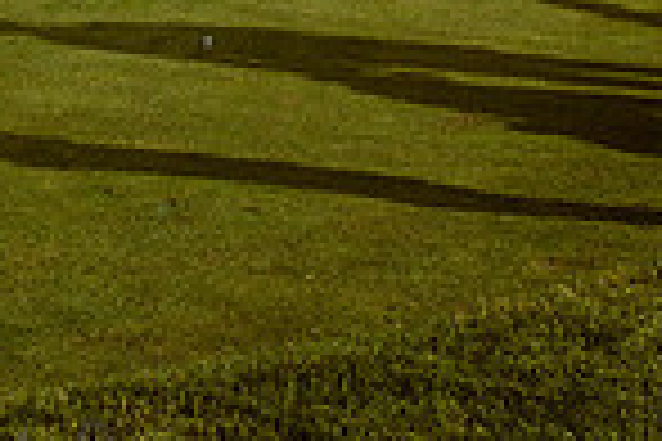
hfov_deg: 14.3
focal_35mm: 138
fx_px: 2537
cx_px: -194
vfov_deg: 9.5
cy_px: -304
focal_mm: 35
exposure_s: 1/640
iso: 100
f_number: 4.5
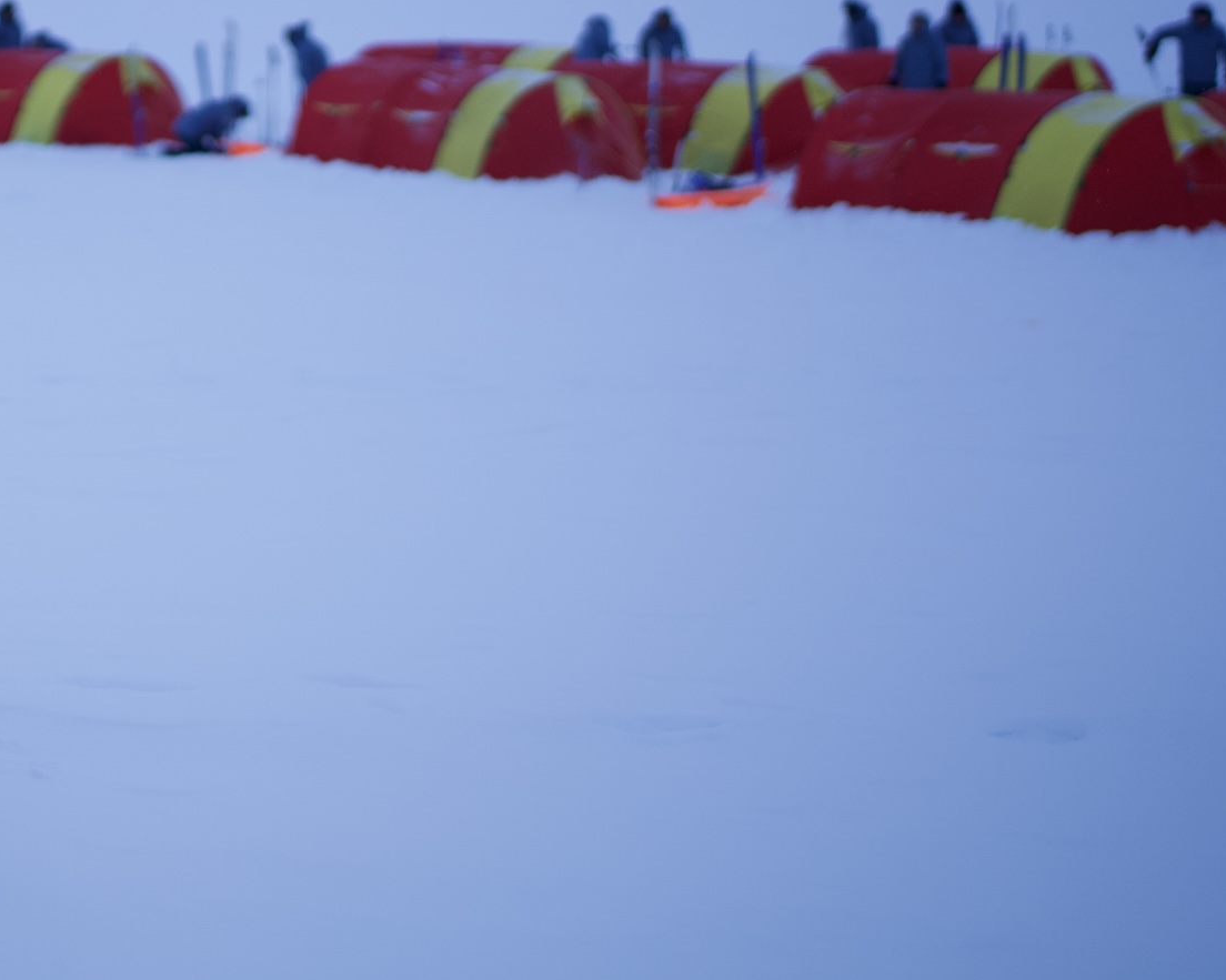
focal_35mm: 102
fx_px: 3701
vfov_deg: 15.0
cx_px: -21
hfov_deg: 18.3
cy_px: 140
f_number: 1.4
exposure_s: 1/4000
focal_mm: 50
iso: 500
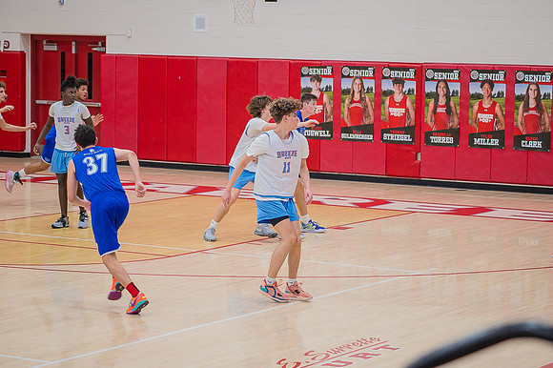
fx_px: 1796
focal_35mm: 117
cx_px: 276
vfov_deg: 11.7
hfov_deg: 17.5
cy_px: 184
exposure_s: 1/250
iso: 1000
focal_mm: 112
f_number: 4.8
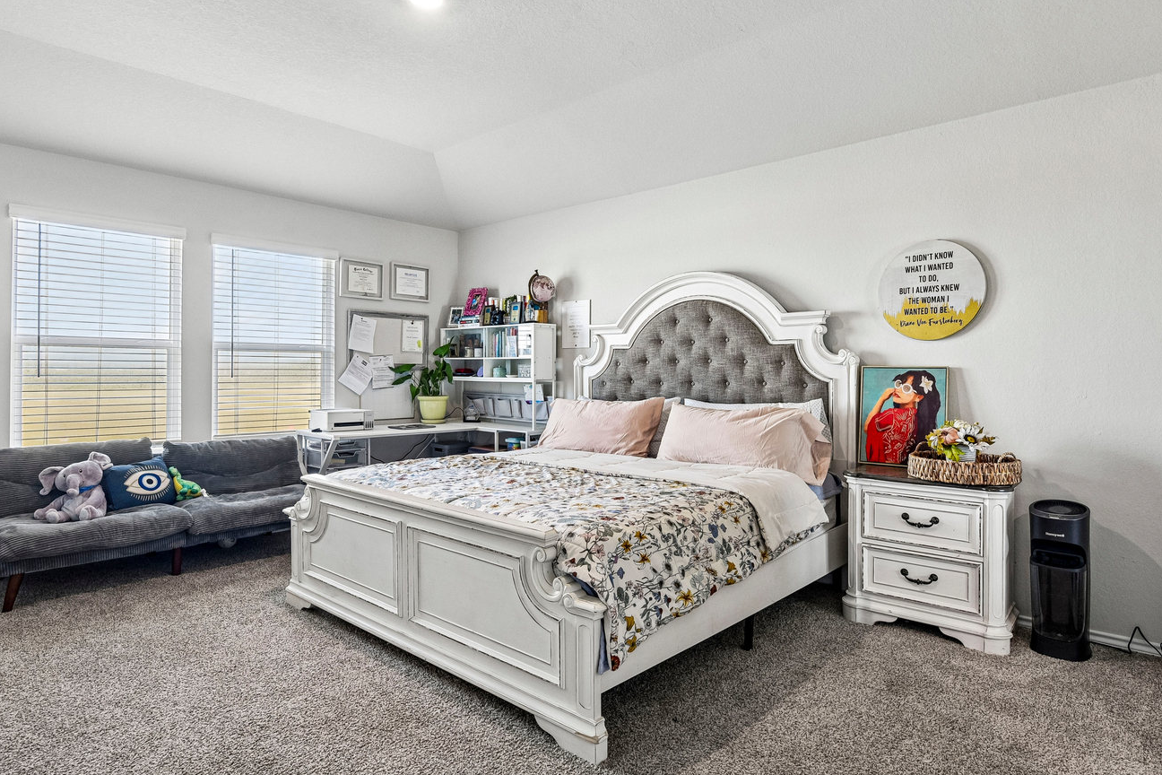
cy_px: 374
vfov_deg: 61.9
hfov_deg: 84.0
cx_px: 581
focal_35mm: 20
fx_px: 646
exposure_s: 1/15
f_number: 8
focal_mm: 16
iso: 1000
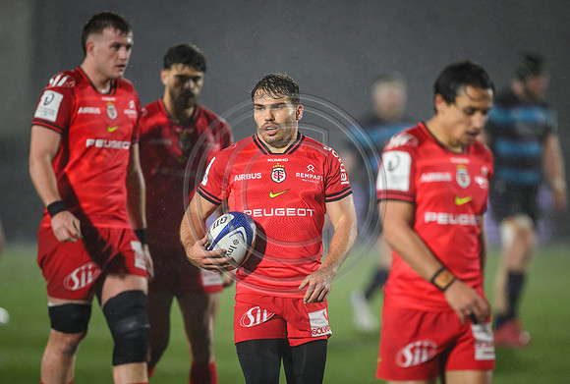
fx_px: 7863
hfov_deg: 4.2
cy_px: 236
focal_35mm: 495
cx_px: 301
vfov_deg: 2.8
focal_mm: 400
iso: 4000
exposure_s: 1/2500
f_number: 3.2
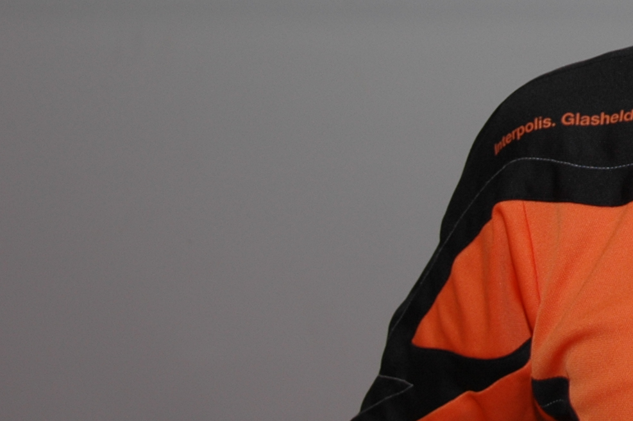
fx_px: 2328
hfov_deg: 14.6
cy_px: -46
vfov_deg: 10.2
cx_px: 898
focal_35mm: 133
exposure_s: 1/60
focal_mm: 29
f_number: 4.2
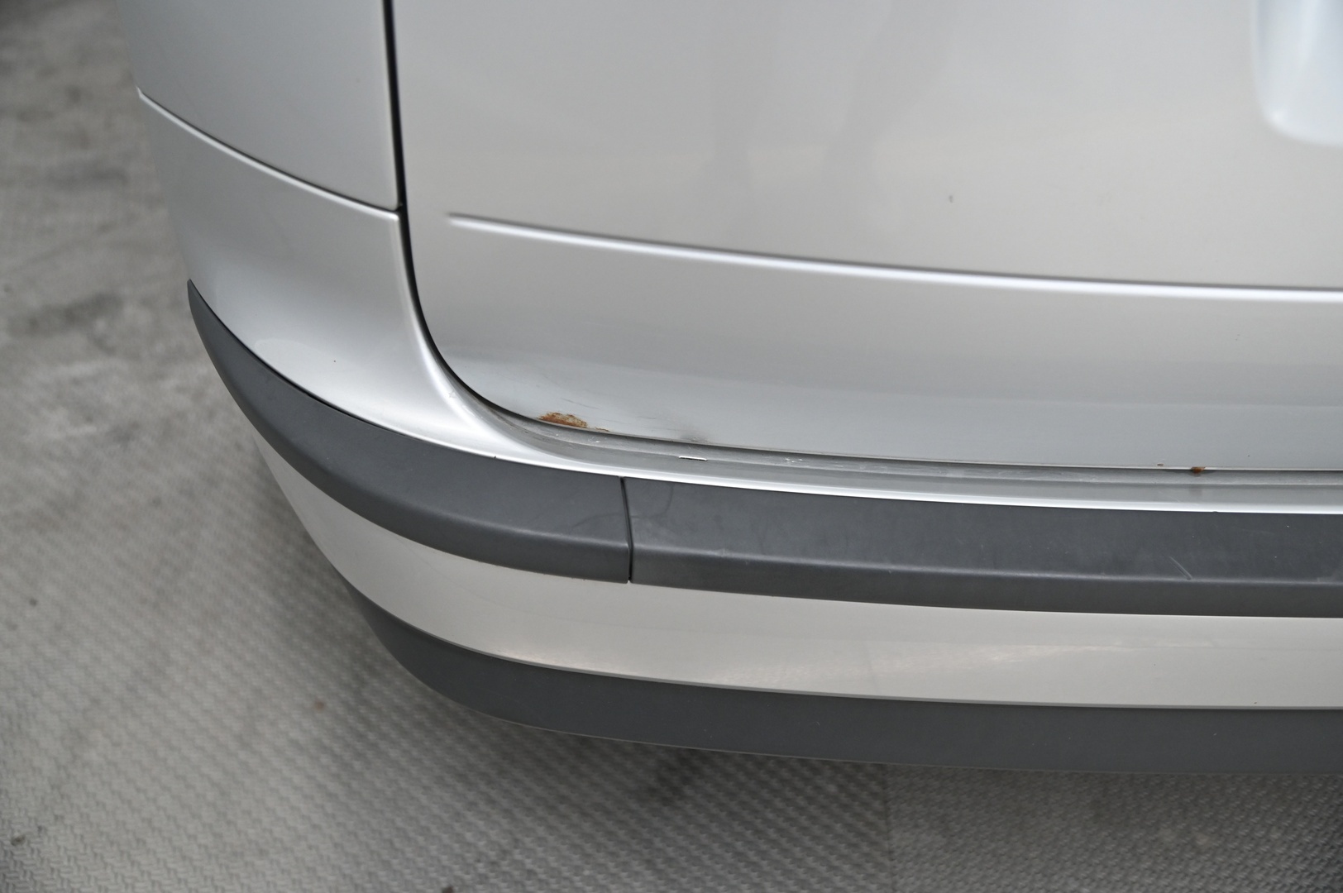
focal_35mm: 38
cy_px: 446
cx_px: 672
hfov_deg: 50.7
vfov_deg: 35.0
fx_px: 1416
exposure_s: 1/100
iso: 2000
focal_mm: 38
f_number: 4
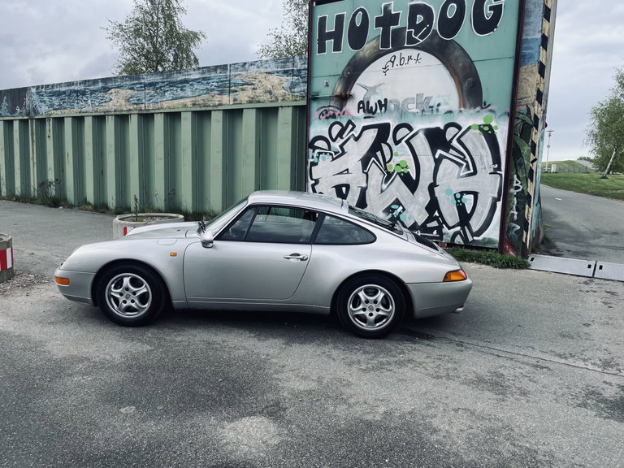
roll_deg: -1.1
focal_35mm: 26
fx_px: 469
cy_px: 234
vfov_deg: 53.1
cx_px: 312
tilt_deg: -8.2
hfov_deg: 67.3
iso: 32
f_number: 1.6
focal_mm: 4.2
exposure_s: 1/1247
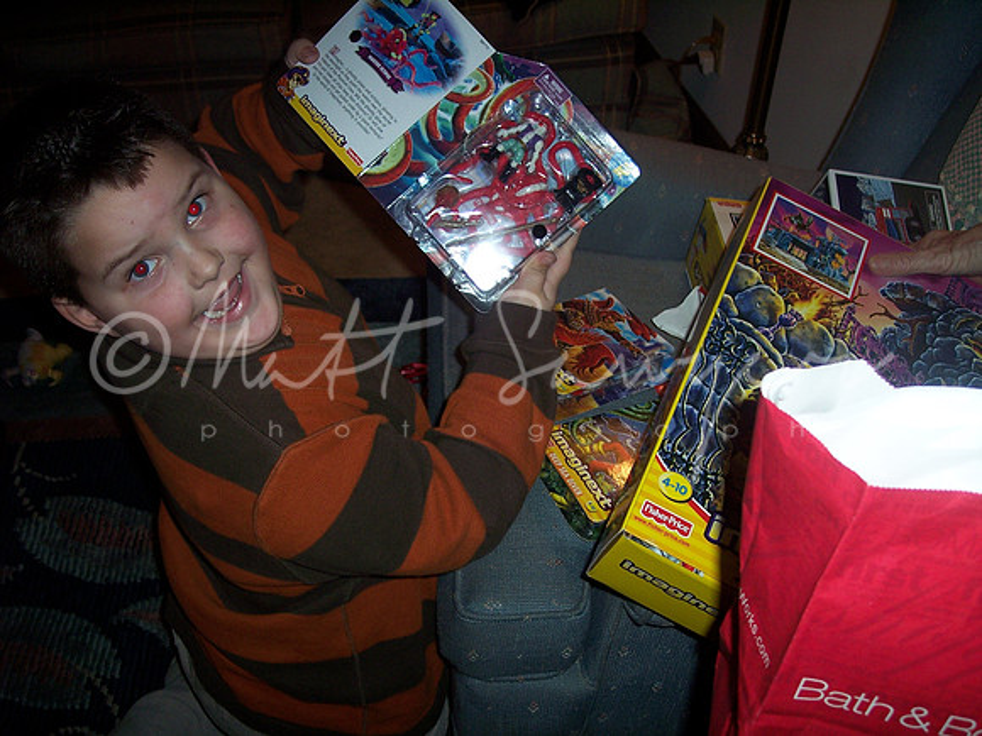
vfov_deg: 36.8
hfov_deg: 47.9
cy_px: 368
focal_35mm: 39
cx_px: 491
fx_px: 1106
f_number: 2.8
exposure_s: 1/60
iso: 100
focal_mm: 8
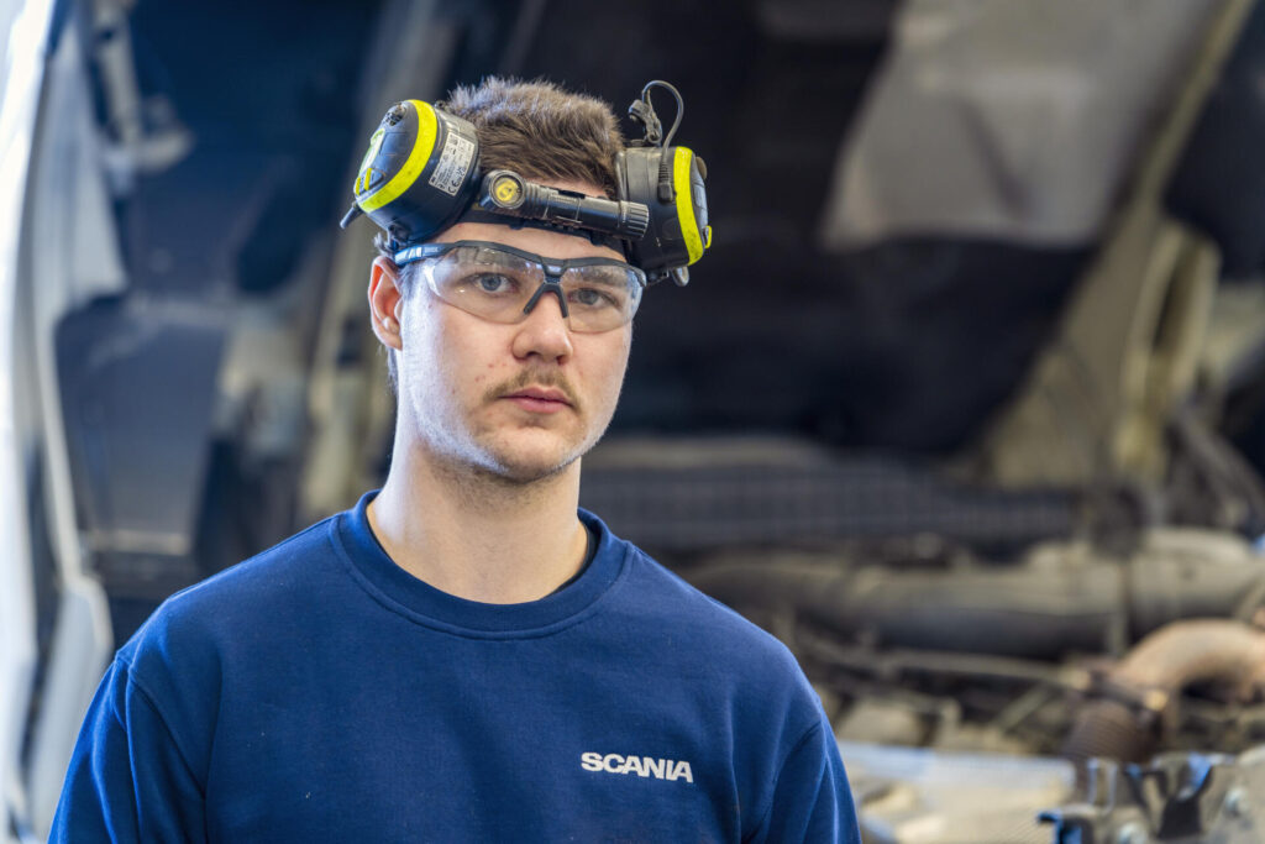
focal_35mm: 100
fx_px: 3514
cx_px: 632
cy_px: 422
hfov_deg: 20.4
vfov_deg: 13.7
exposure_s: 1/80
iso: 500
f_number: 2.8
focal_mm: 100
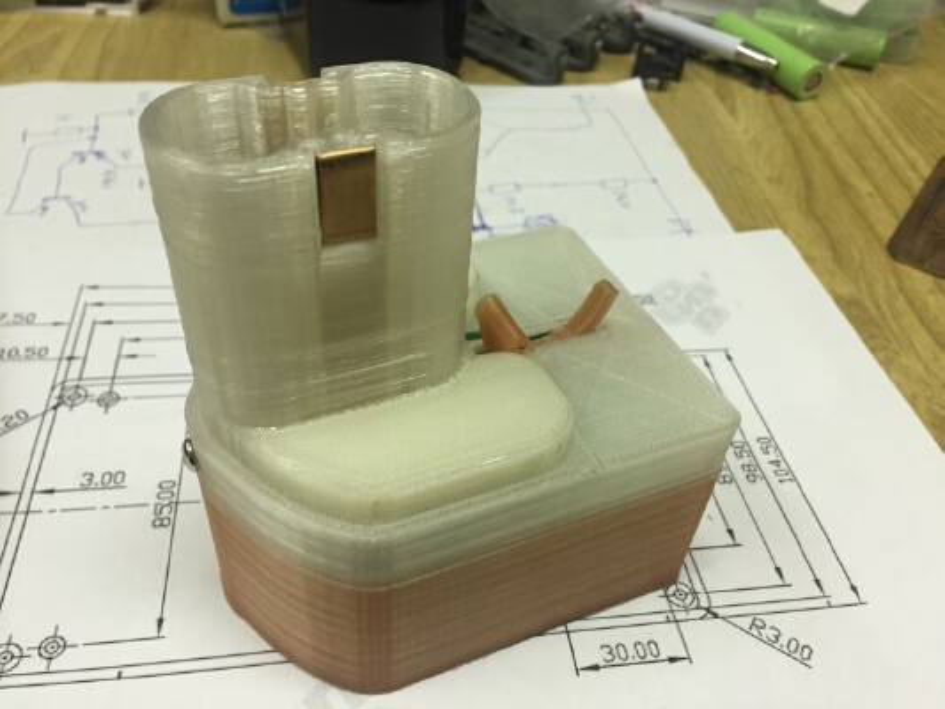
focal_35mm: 29
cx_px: 472
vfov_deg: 48.2
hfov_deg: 61.6
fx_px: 792
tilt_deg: -42.9
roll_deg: -5.9
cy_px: 354
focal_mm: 4.15
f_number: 2.2
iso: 80
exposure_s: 1/33
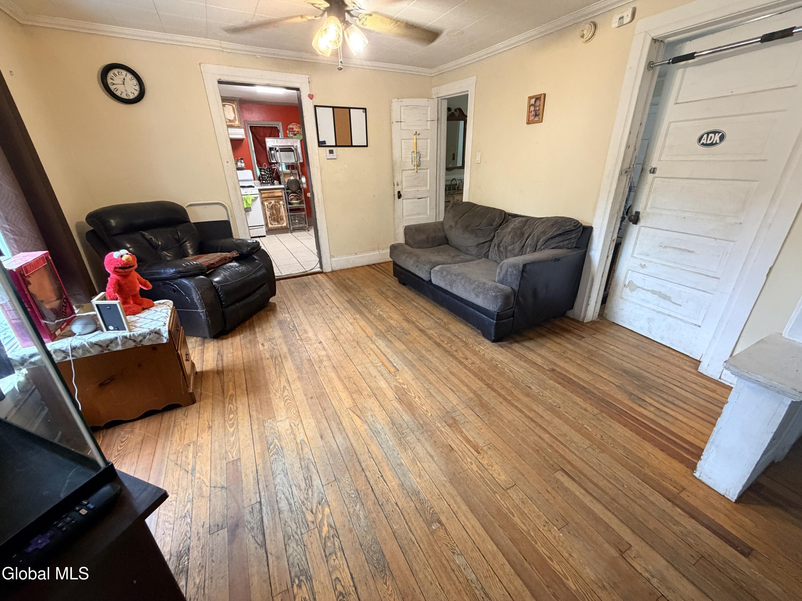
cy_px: 300
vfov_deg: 85.7
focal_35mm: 14
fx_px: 324
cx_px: 401
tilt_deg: -23.5
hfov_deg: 102.1
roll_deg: +1.8
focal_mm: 2.22
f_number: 2.2
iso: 400
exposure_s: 1/60
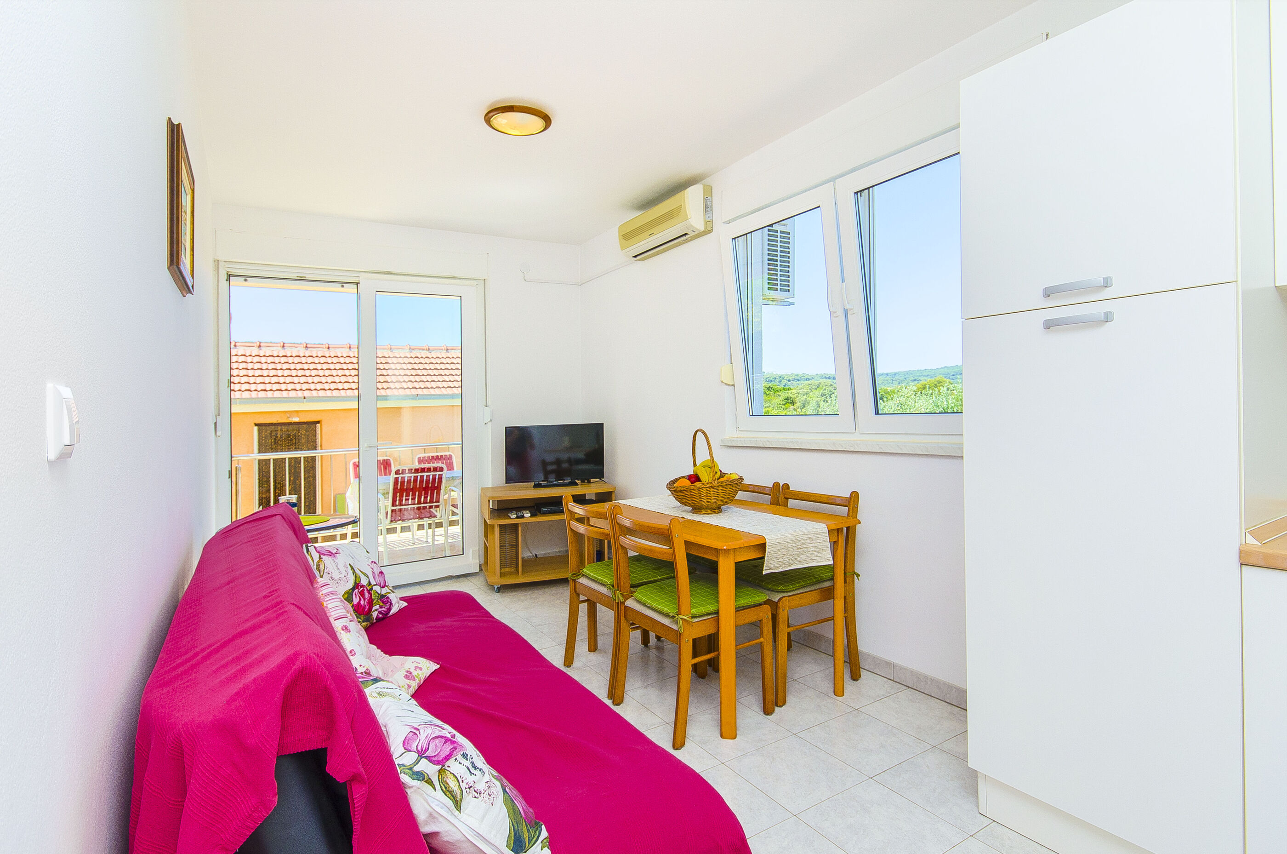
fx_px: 642
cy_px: 427
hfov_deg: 90.1
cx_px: 644
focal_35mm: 18
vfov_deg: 67.2
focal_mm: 12
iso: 100
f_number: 8
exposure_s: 1/160
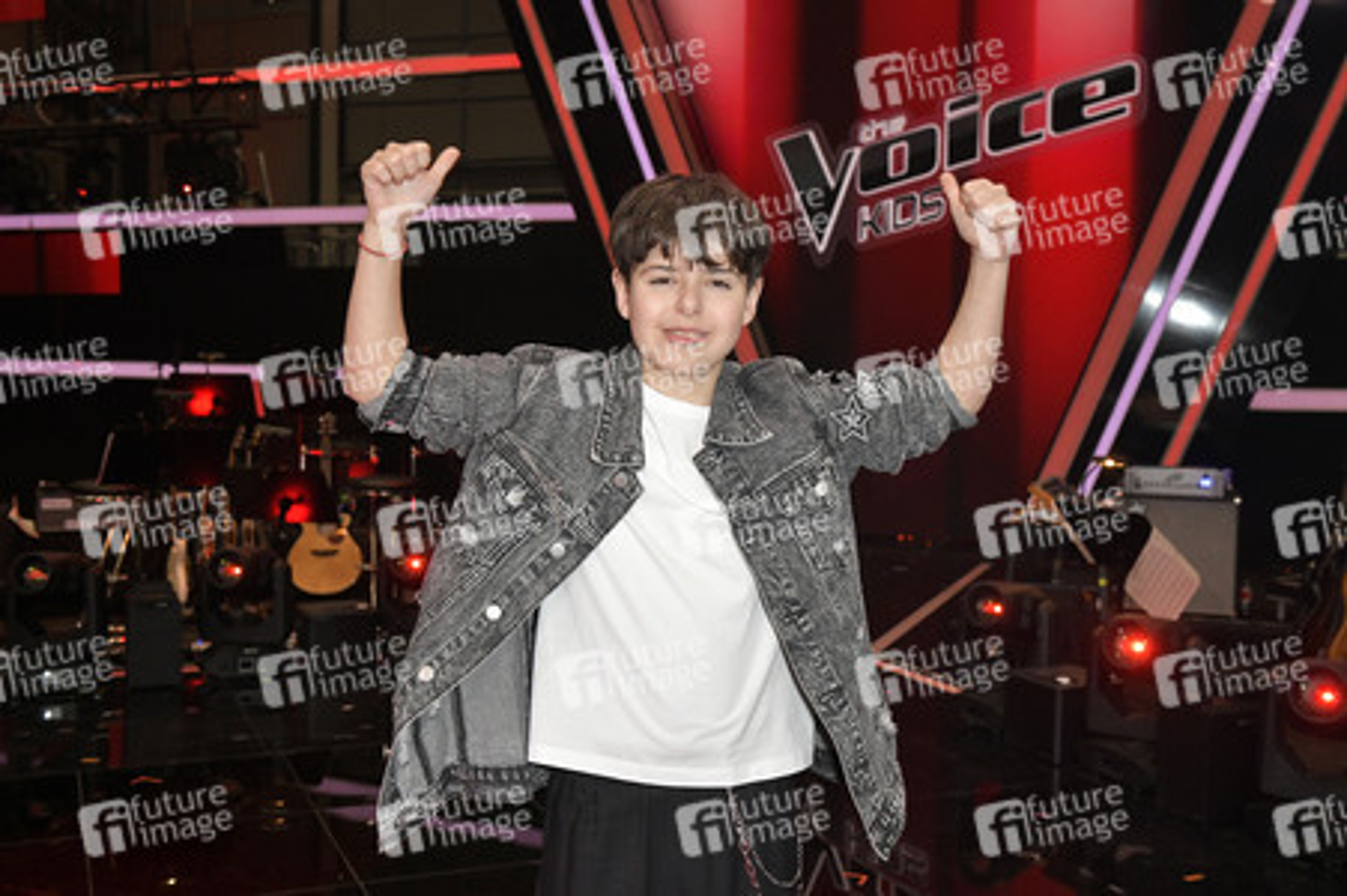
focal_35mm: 38
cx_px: 674
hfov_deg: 50.7
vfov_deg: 35.0
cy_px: 448
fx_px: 1421
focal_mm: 38
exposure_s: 1/200
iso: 2500
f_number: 7.1
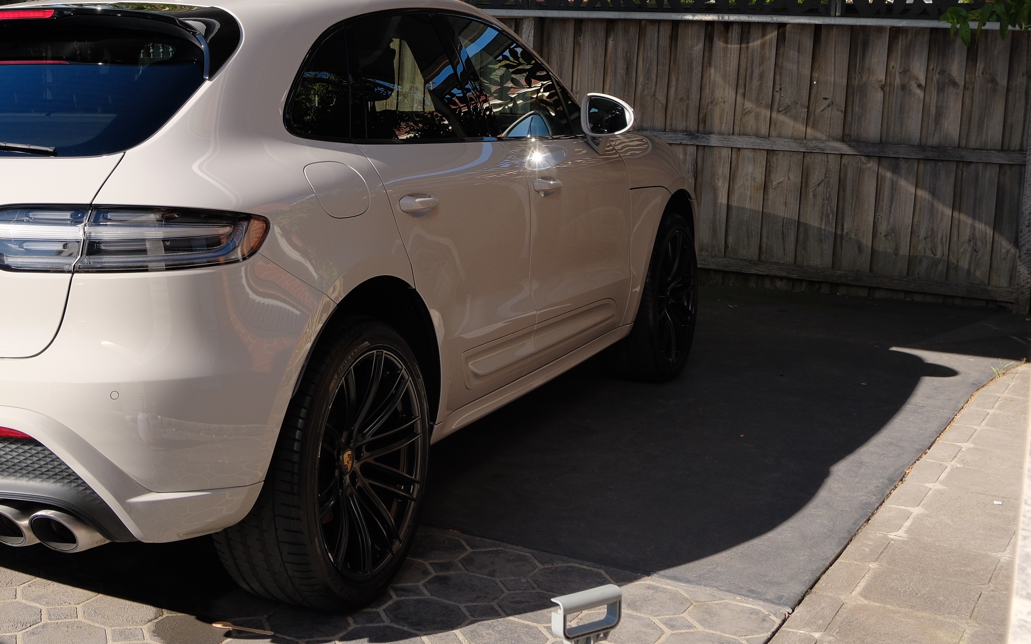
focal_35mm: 49
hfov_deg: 39.8
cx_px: 239
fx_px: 1377
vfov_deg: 26.1
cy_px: 174
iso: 320
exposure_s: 1/550
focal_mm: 19.7
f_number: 5.6
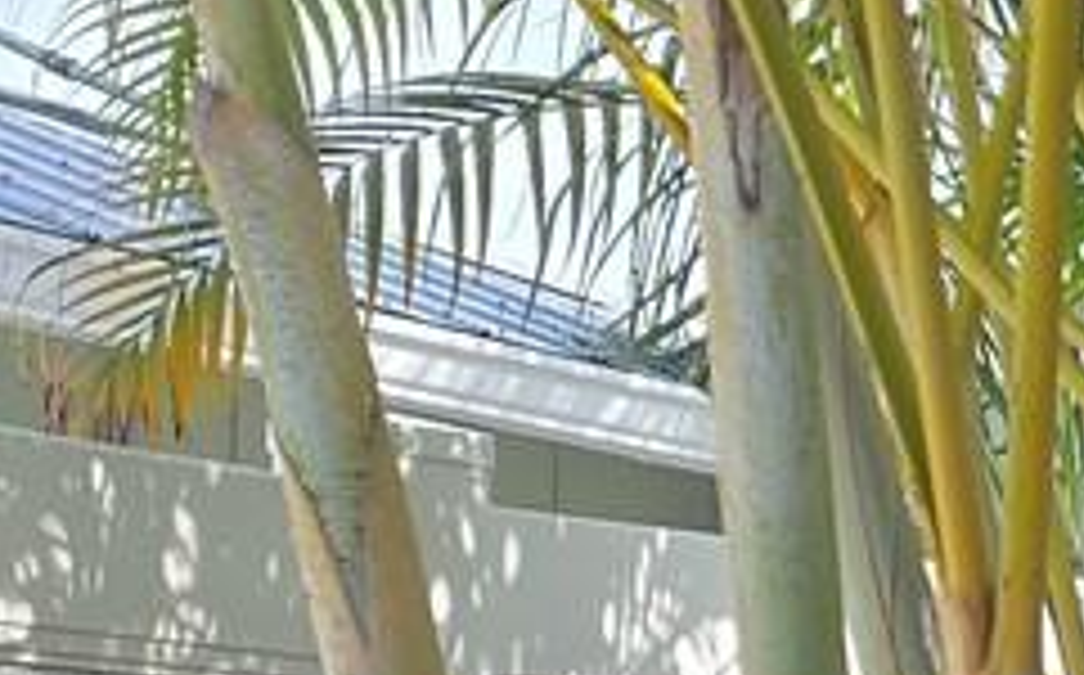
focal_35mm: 162
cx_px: 2155
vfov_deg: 7.7
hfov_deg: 11.6
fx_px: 4780
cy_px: 1354
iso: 12
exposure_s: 1/388
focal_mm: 6.3
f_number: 1.7
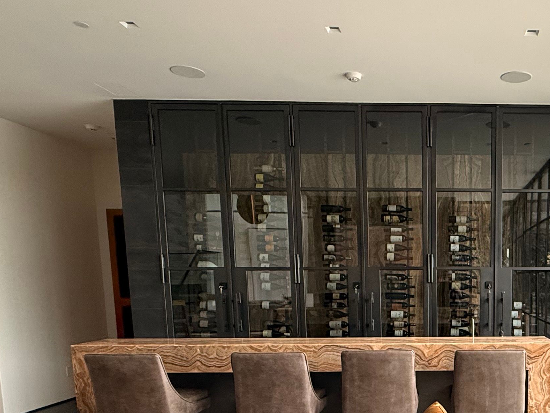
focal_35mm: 34
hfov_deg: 49.7
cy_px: 353
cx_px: 464
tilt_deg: -8.2
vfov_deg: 39.5
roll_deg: +0.3
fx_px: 540
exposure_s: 1/99
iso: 320
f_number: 2.2
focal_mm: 2.22
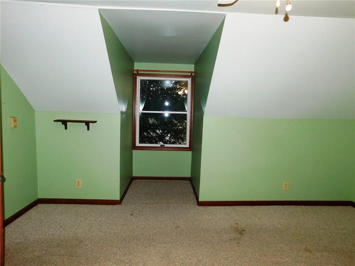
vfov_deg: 58.9
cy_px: 133
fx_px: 236
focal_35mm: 23
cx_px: 178
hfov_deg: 73.9
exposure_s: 1/30
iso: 200
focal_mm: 4
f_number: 3
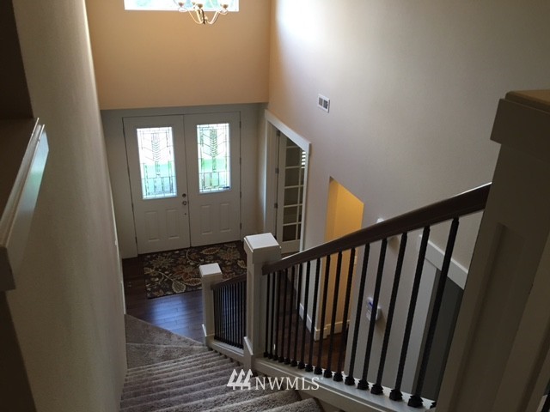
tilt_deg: -24.9
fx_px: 461
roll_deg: -2.5
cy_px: 206
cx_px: 275
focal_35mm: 29
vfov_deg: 48.2
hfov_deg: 61.7
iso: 64
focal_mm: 4.15
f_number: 2.2
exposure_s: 1/15
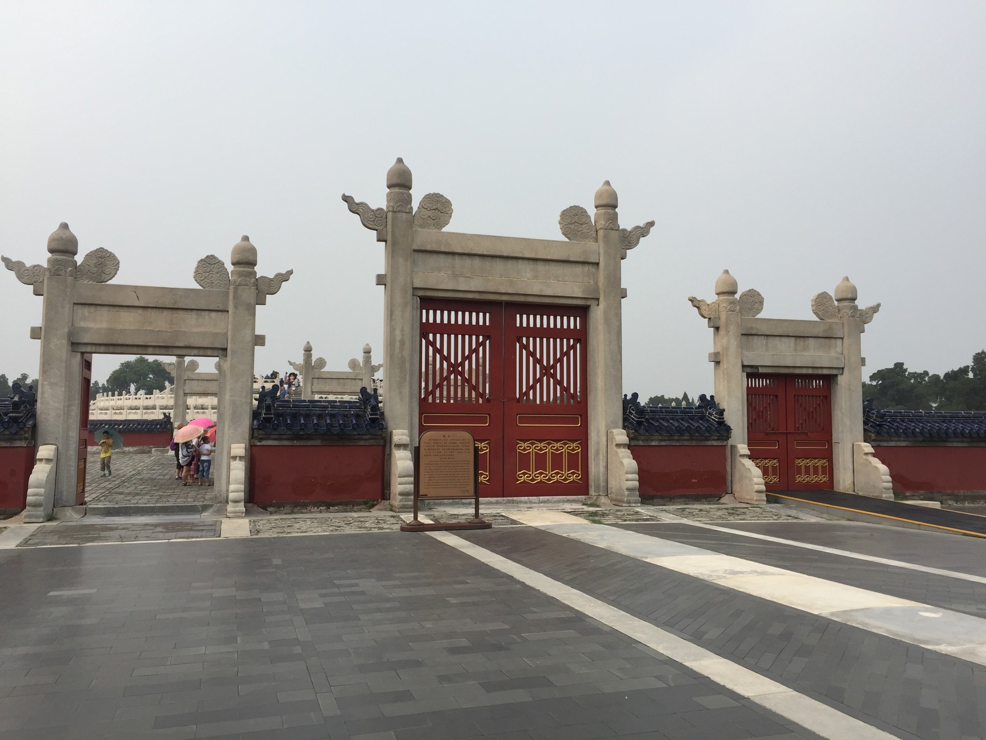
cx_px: 493
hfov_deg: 61.7
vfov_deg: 48.2
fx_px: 826
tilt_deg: +5.8
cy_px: 370
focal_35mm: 29
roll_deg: -1.3
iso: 32
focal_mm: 4.15
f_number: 2.2
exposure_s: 1/2326
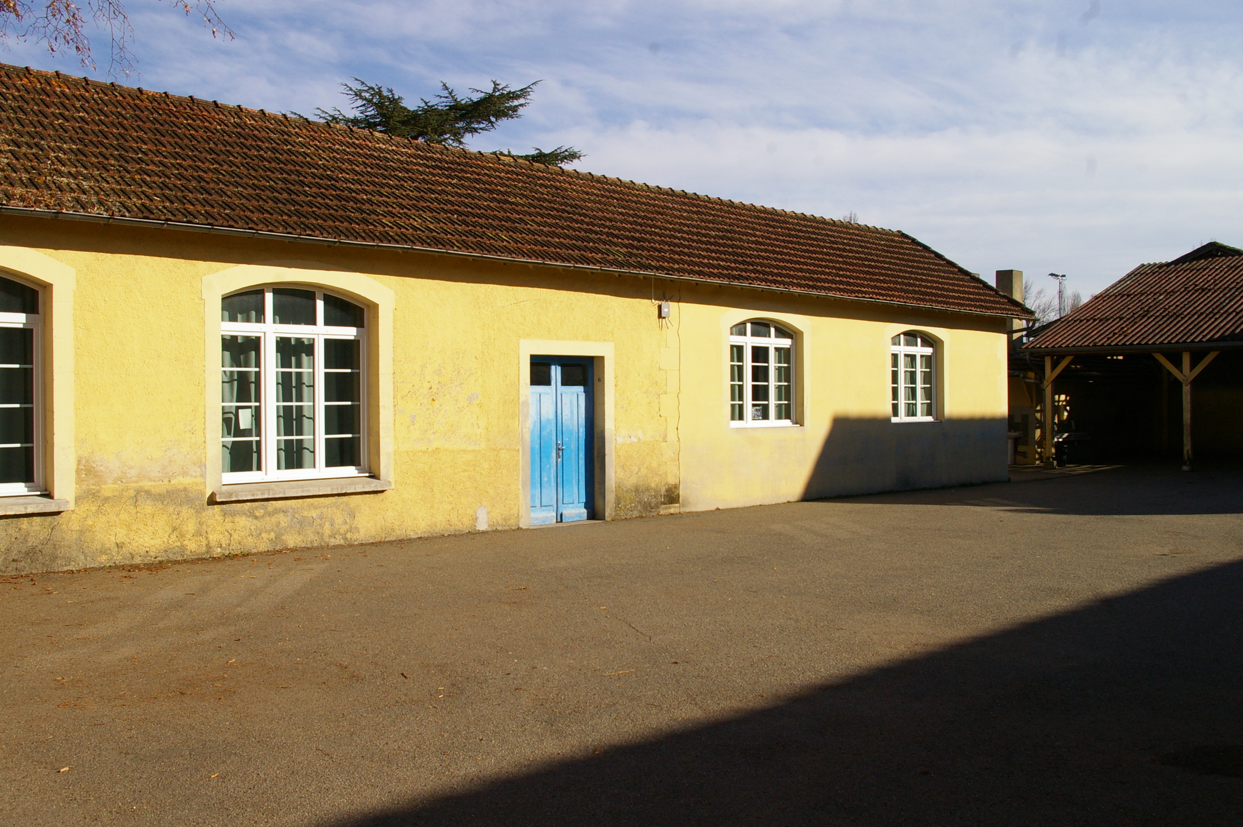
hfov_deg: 56.5
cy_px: 397
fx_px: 1157
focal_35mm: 34
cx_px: 582
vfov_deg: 39.3
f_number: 13
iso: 400
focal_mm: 21
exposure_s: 1/500
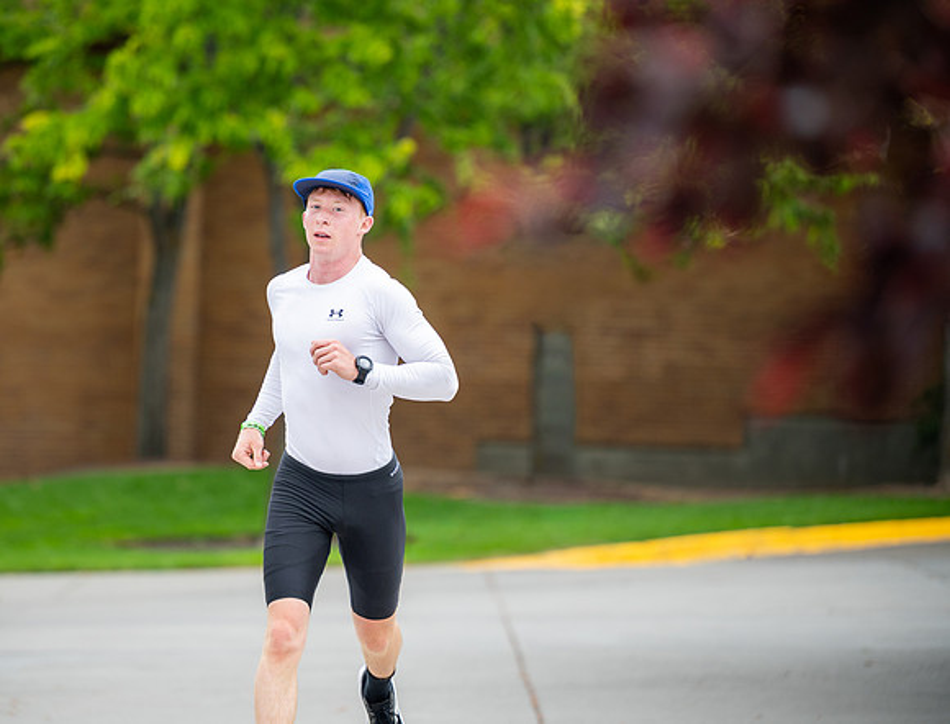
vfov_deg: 8.5
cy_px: 319
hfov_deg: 11.1
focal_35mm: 177
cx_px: 343
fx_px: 4893
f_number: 2.8
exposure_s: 1/1250
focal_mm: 145
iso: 200
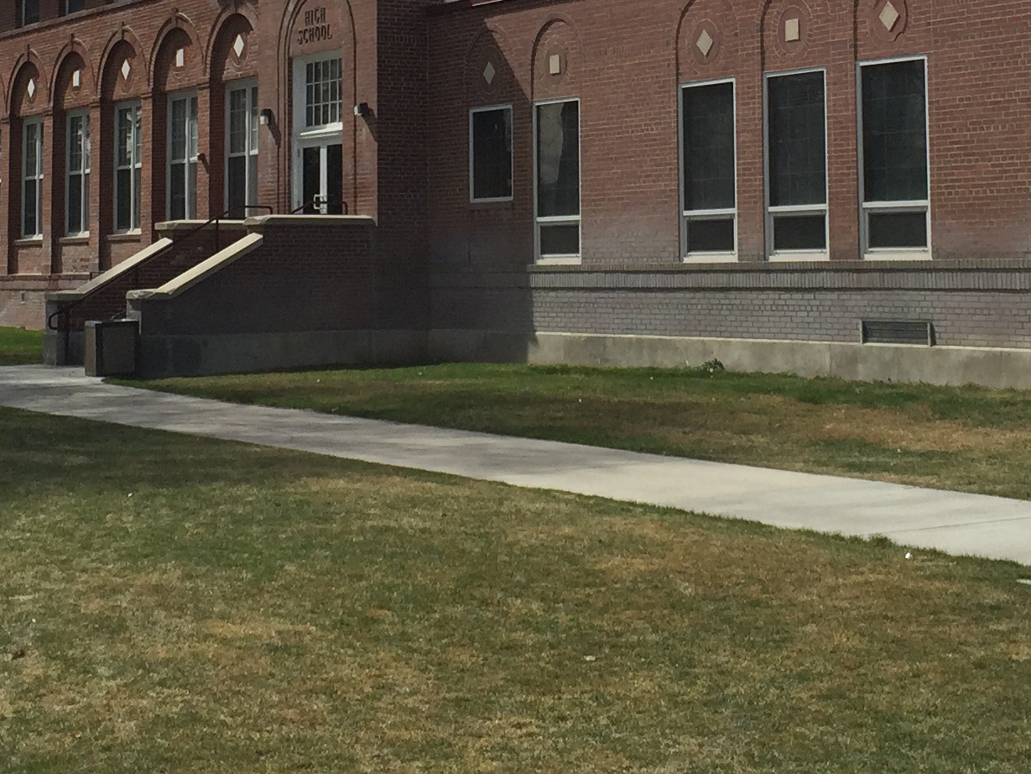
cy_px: 17
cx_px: 477
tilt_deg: +6.9
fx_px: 2294
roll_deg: -1.3
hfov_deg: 25.3
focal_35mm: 77
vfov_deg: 18.7
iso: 32
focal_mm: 4.15
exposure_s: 1/3968
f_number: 2.2
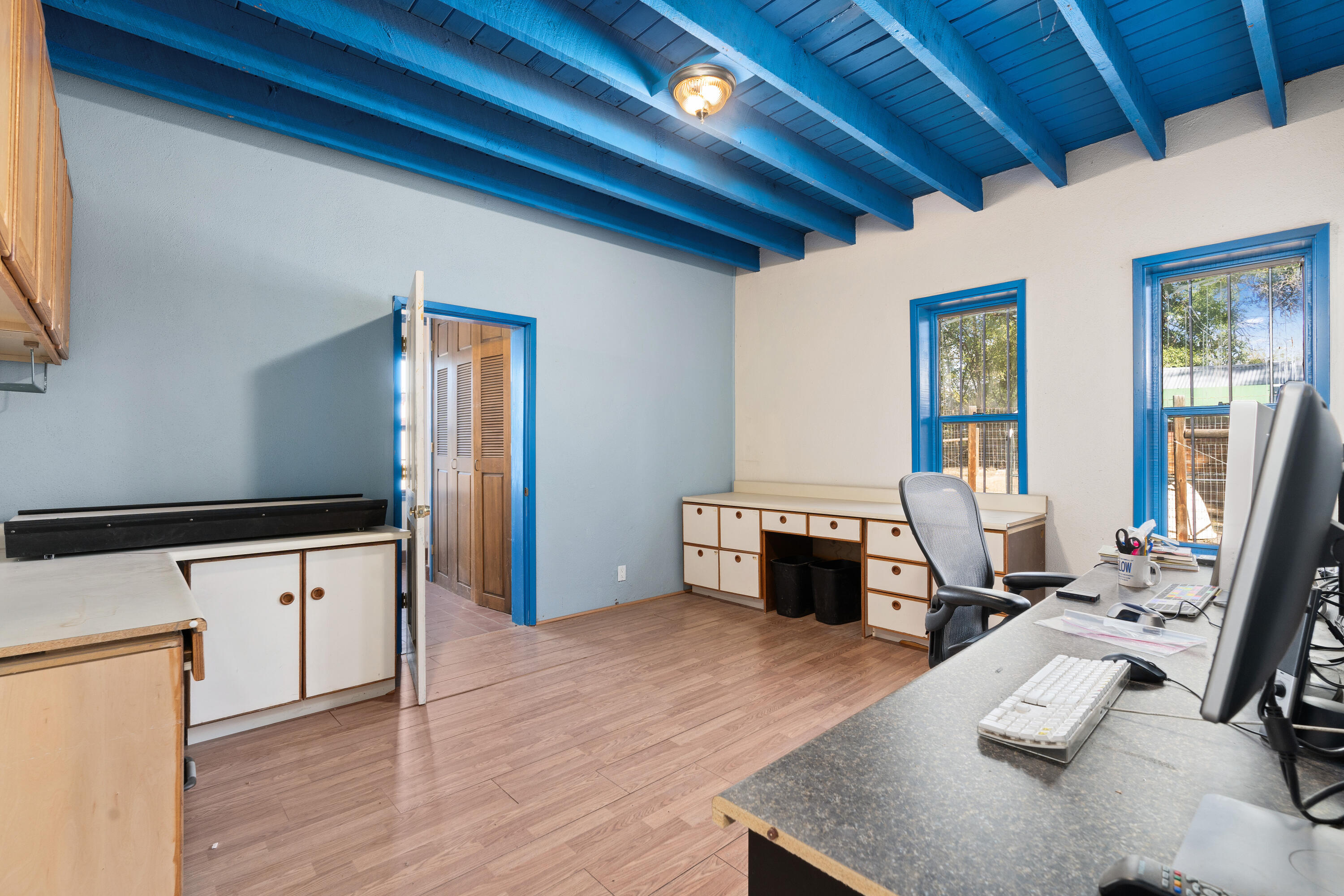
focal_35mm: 16
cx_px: 672
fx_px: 597
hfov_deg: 96.7
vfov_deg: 73.7
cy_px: 448
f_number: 9
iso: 320
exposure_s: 1/1.25
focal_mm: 16
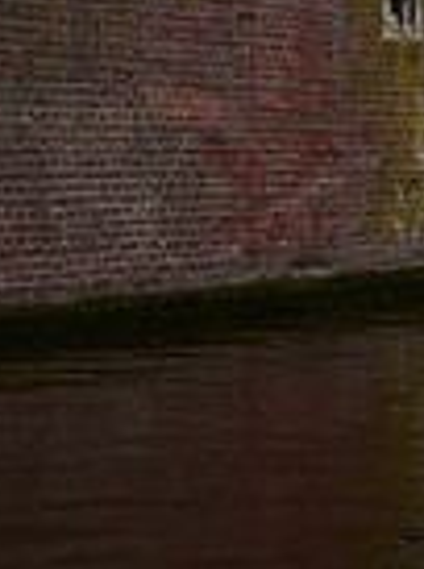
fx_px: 2412
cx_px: 272
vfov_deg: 12.2
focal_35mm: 147
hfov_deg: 10.0
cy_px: -511
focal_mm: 36
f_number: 9
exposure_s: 1/320
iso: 72
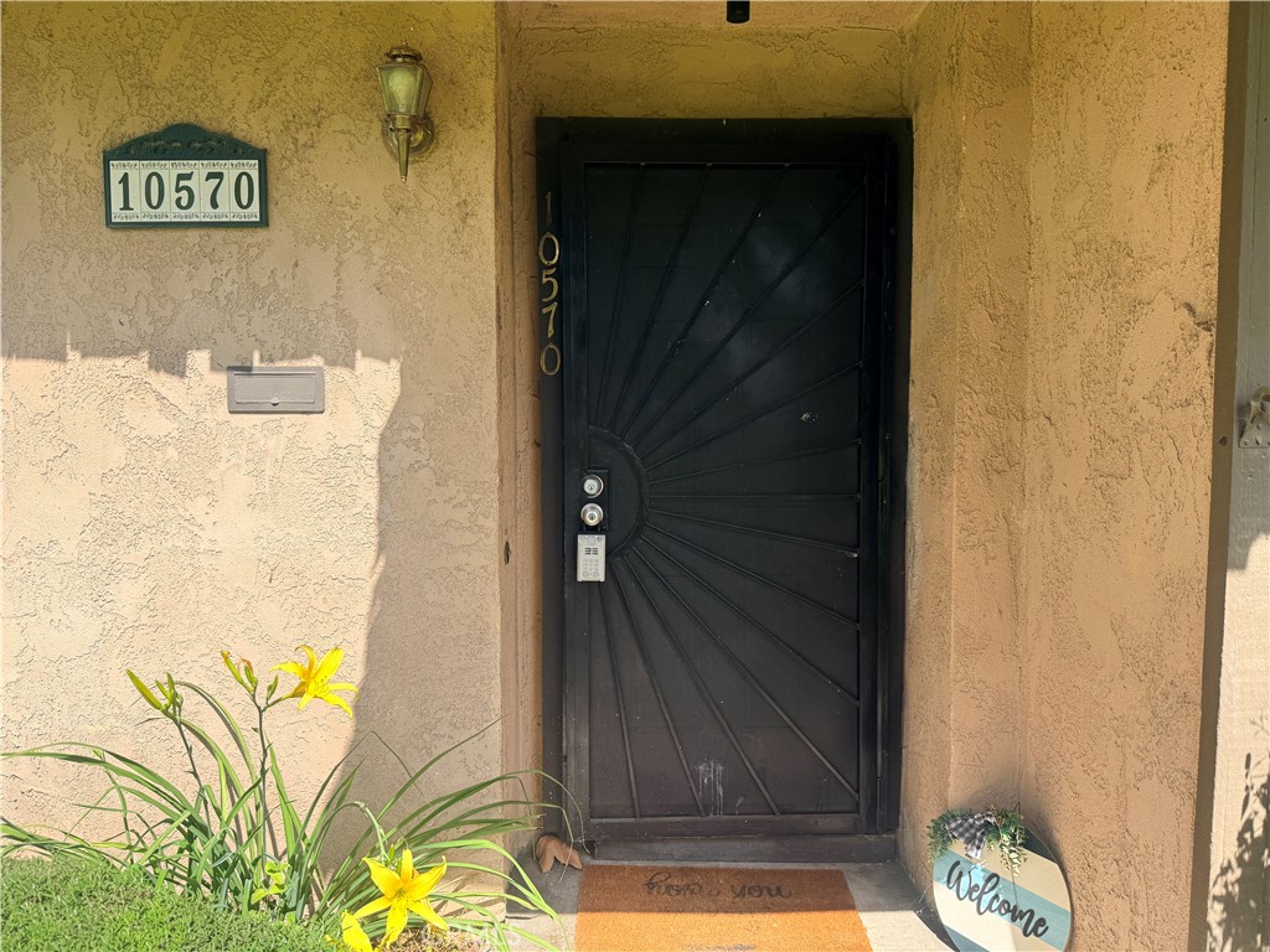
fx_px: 881
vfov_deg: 56.8
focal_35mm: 24
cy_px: 476
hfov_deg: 71.6
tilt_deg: -3.1
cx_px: 635
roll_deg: -0.1
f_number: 1.78
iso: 100
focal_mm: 6.76
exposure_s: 1/1522
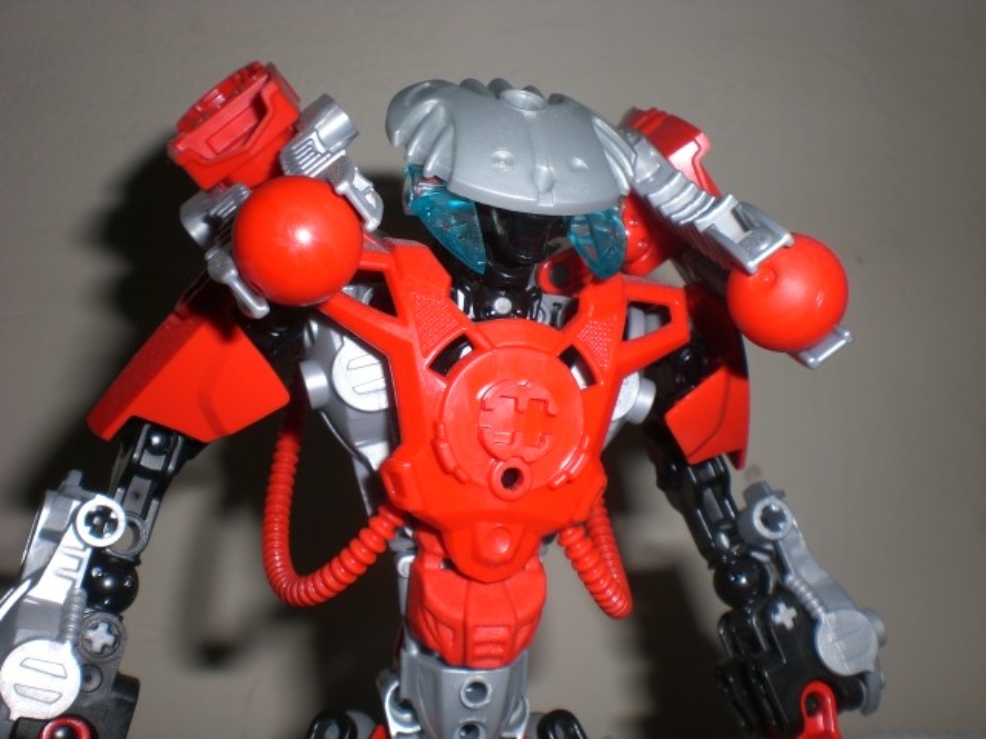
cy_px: 370
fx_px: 1082
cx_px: 493
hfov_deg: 49.0
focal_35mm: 38
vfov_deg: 37.7
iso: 50
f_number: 4.4
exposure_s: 1/60
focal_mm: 6.3
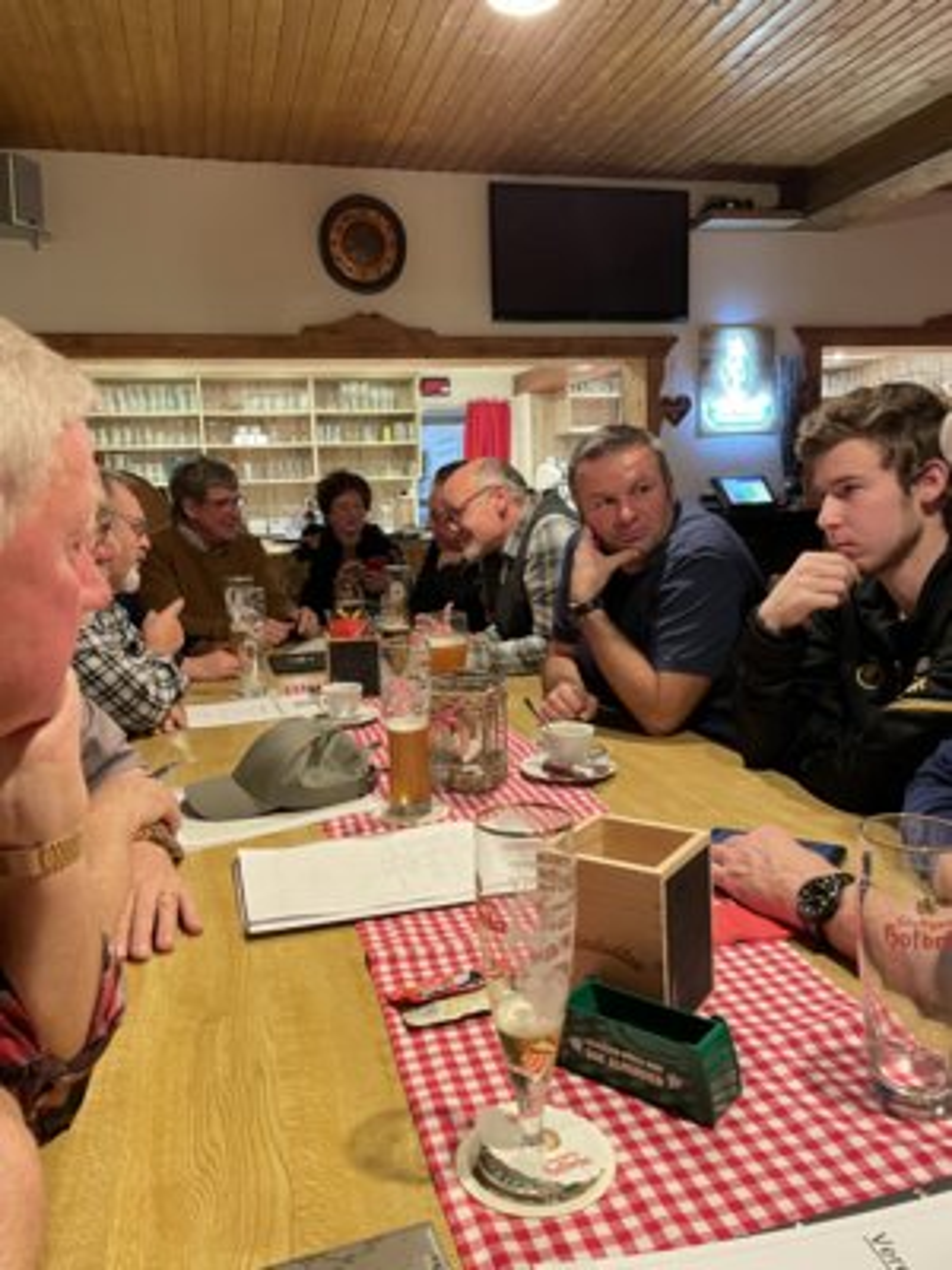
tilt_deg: -8.3
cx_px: 476
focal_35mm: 26
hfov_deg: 53.1
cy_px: 635
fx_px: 953
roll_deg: +3.2
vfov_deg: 67.3
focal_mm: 4.2
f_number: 1.6
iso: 400
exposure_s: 1/33
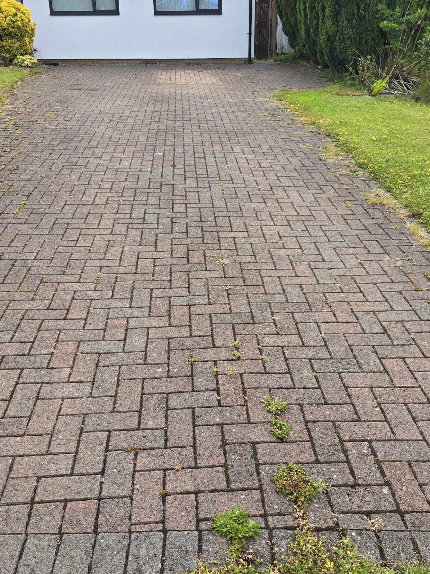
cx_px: 202
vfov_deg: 55.3
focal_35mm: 33
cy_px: 304
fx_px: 547
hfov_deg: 42.9
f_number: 1.7
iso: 12
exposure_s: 1/220
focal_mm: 6.3
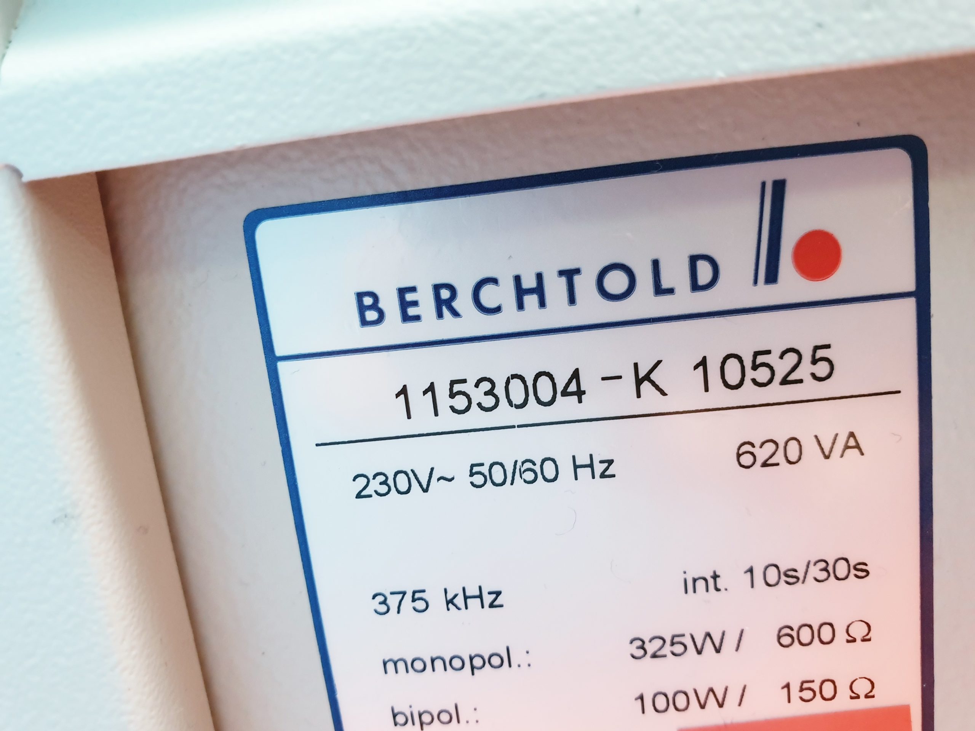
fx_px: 732
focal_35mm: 26
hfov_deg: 67.3
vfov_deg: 53.1
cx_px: 488
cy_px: 366
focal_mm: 4.3
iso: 320
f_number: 2.4
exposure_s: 1/20
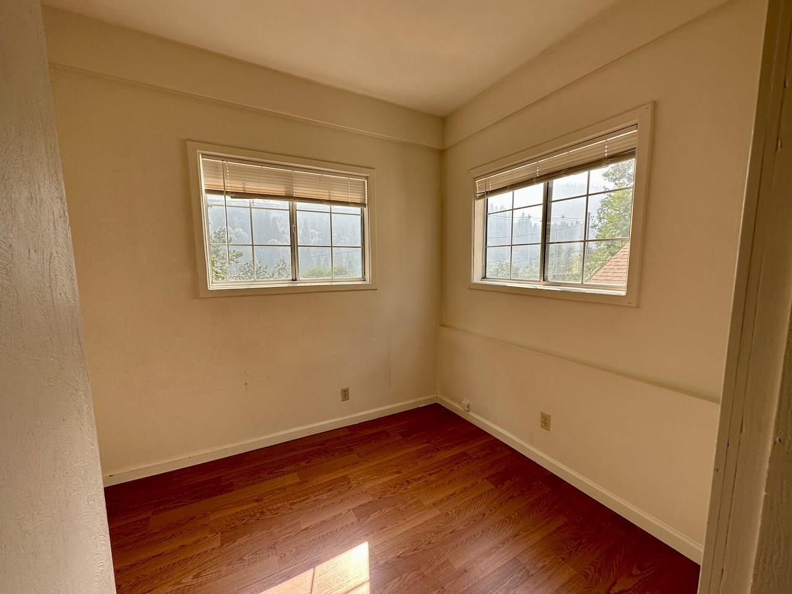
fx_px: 320
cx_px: 396
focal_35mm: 14
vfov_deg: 85.7
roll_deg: +0.4
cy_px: 297
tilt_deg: -7.9
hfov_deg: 102.1
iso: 40
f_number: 2.2
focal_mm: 2.22
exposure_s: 1/312
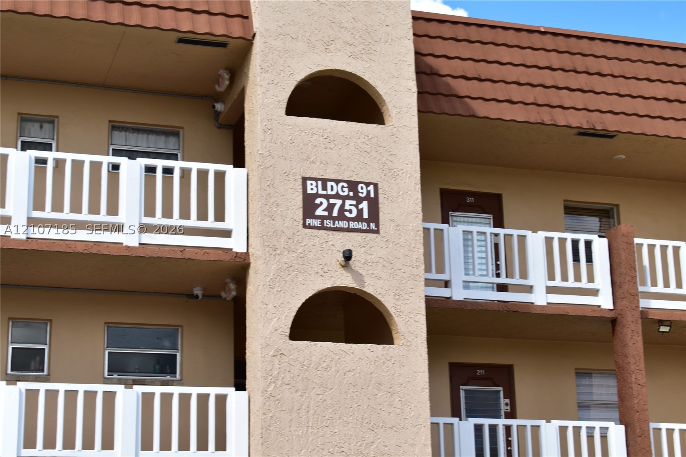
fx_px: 1372
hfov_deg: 28.1
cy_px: 228
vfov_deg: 18.9
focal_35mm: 72
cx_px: 343
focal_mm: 48
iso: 100
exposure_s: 1/200
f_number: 7.1
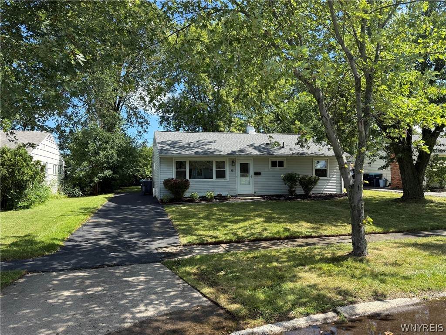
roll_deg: +0.9
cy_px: 168
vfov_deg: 56.8
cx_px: 223
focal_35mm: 24
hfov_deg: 71.6
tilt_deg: +1.2
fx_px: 309
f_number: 1.78
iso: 100
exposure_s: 1/2370
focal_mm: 6.76
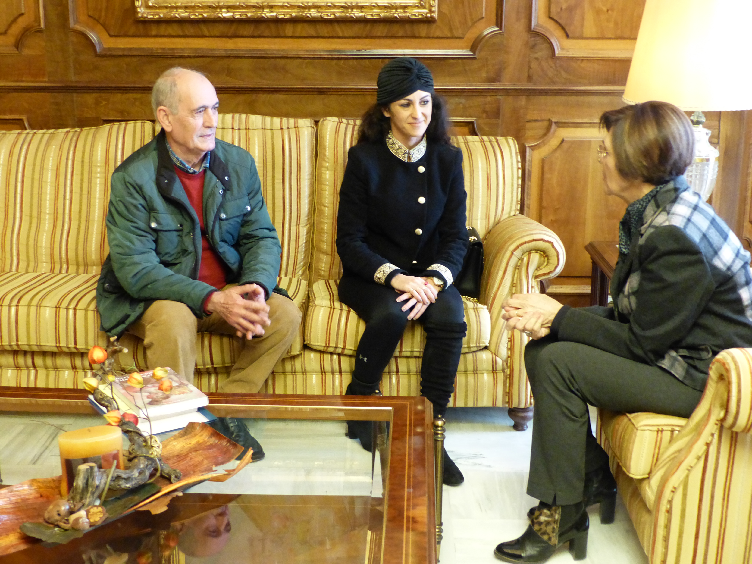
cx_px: 376
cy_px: 282
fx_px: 1064
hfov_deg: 38.9
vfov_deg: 29.7
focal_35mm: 49
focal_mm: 8.7
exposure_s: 1/15
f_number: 2.8
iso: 500
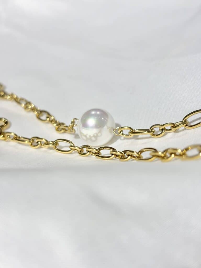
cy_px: 134
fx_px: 403
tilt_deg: -29.1
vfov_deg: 36.8
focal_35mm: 52
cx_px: 100
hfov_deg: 28.0
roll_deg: +10.5
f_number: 1.6
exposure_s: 1/249
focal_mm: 5.96
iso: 32
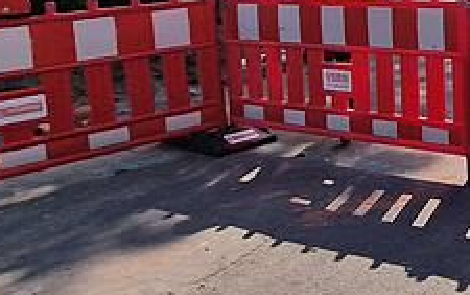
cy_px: -33
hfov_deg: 30.4
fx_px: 628
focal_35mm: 49
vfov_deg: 24.5
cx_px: 639
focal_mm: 2.2
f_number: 2.2
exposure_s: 1/3704
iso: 50
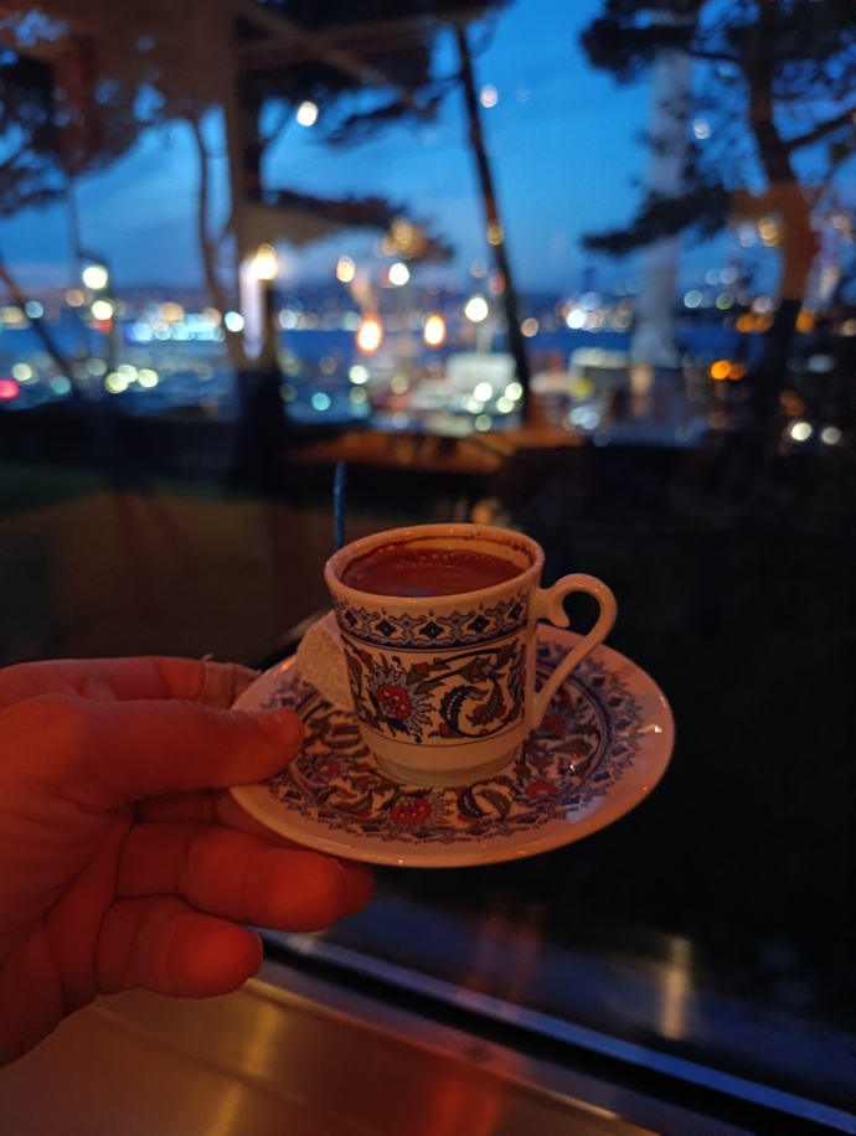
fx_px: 756
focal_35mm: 23
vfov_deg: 73.8
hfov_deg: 59.0
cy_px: 568
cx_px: 428
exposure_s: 1/25
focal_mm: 6.14
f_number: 1.6
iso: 5000
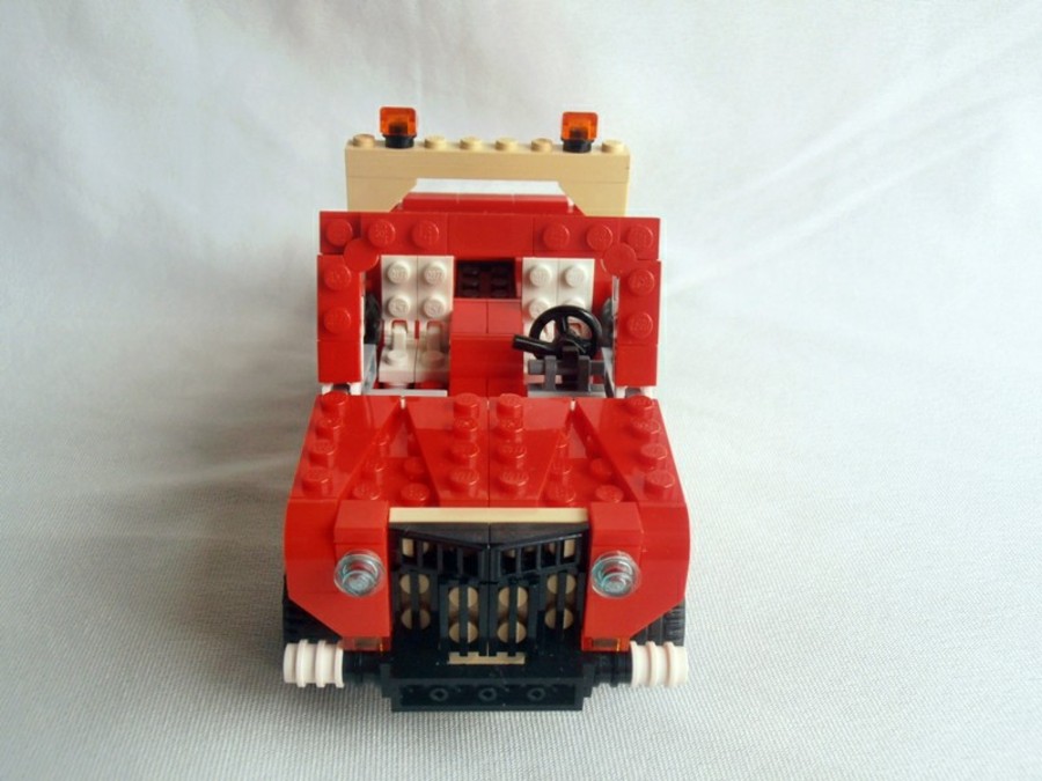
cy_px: 390
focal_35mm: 37
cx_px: 521
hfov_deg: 50.1
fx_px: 1114
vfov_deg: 38.7
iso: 80
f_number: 3.9
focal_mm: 6.61
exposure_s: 1/40
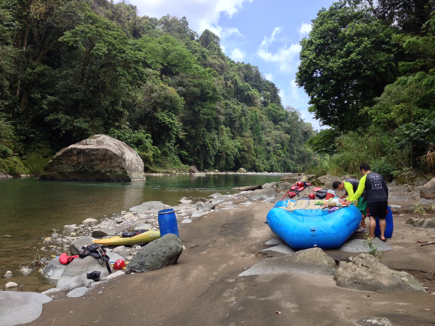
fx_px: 440
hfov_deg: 52.6
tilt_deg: -3.0
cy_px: 163
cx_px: 218
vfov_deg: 40.7
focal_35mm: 35
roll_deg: -0.7
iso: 50
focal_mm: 4.28
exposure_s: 1/642
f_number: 2.4
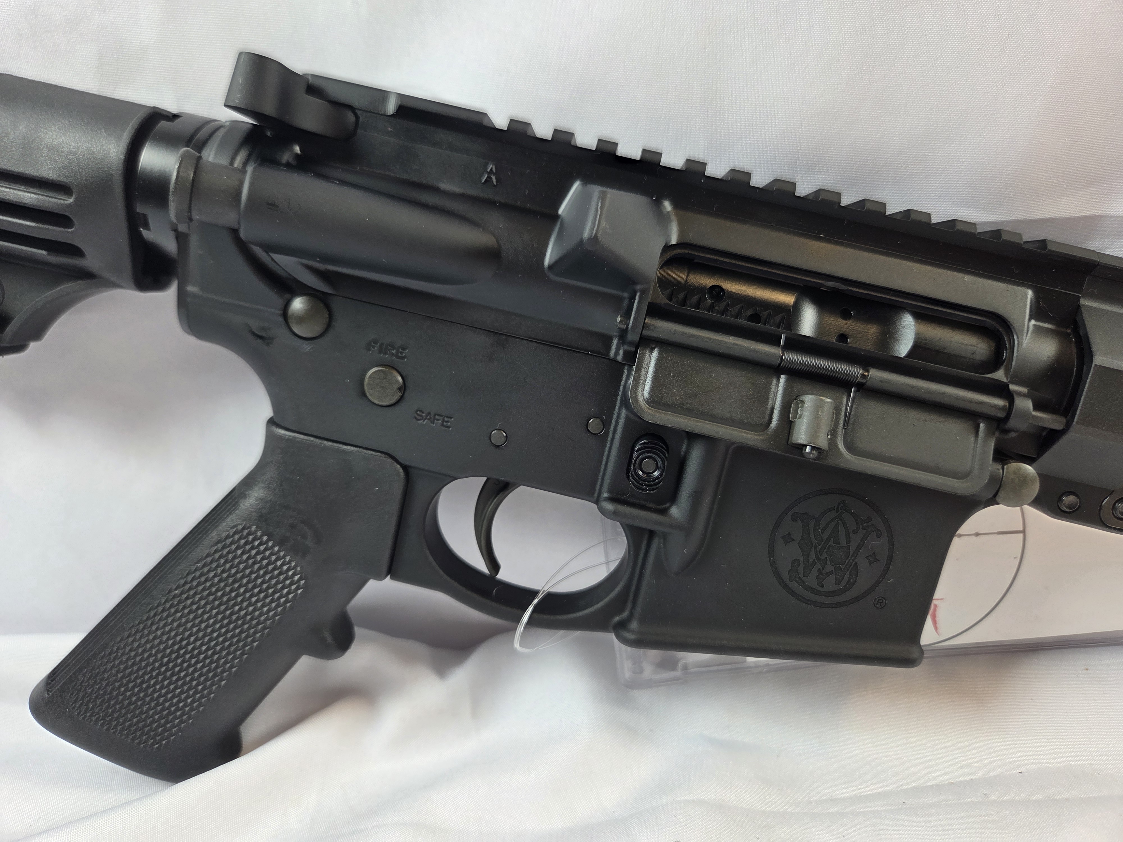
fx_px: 746
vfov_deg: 58.9
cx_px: 562
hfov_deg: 73.9
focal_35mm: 23
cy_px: 421
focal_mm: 5.4
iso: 50
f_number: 1.8
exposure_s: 1/120
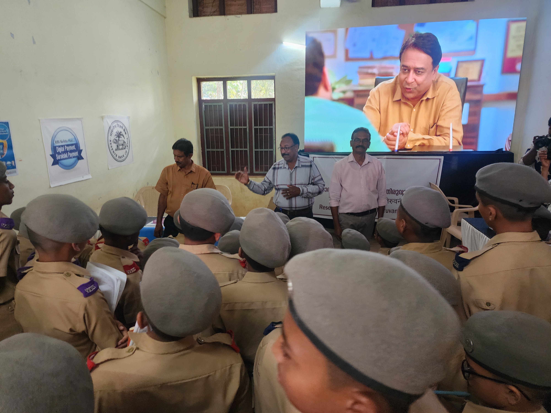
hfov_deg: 73.9
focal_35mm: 23
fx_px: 366
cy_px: 206
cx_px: 276
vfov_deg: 58.9
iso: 500
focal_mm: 6.4
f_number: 1.8
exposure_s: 1/100
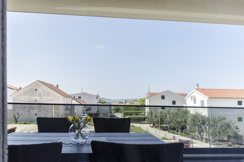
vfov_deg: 43.5
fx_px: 203
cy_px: 81
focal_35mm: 30
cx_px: 122
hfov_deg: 62.0
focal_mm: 20
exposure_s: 1/250
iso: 200
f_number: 8
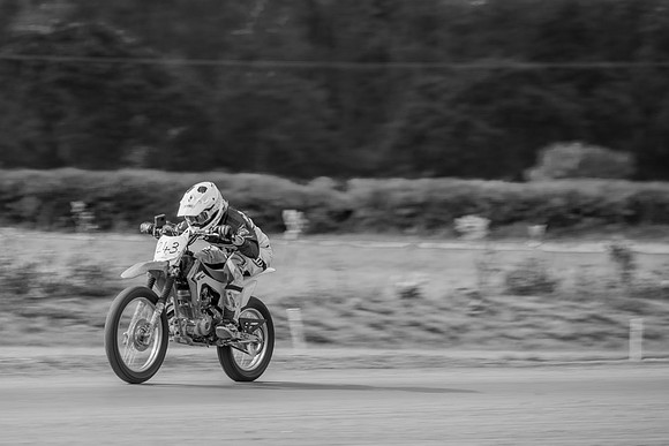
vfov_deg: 2.4
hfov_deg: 3.6
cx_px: 243
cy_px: 284
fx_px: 10642
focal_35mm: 573
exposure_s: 1/125
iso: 100
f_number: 8
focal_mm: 300
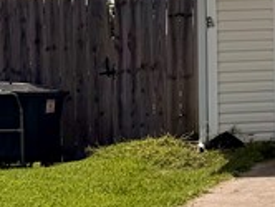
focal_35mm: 148
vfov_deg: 10.0
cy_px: 2
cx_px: 702
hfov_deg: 10.9
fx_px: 1177
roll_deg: +3.4
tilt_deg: +2.8
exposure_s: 1/10309
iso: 80
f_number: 1.78
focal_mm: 6.76
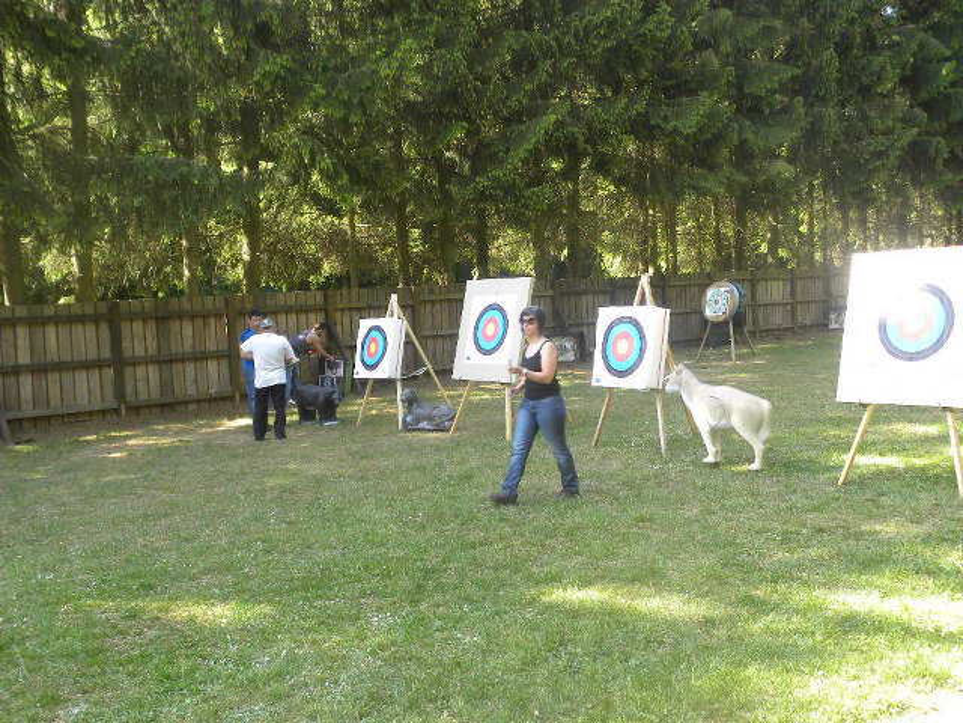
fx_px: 1029
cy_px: 362
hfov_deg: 50.1
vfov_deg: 38.7
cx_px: 482
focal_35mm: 37
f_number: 3.2
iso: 69
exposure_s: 1/59.7
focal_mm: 6.6
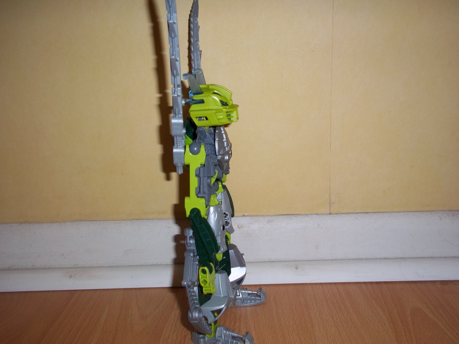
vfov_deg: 39.7
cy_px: 172
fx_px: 477
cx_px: 230
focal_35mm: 36
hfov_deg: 51.4
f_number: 3.1
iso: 160
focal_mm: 6.5
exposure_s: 1/30
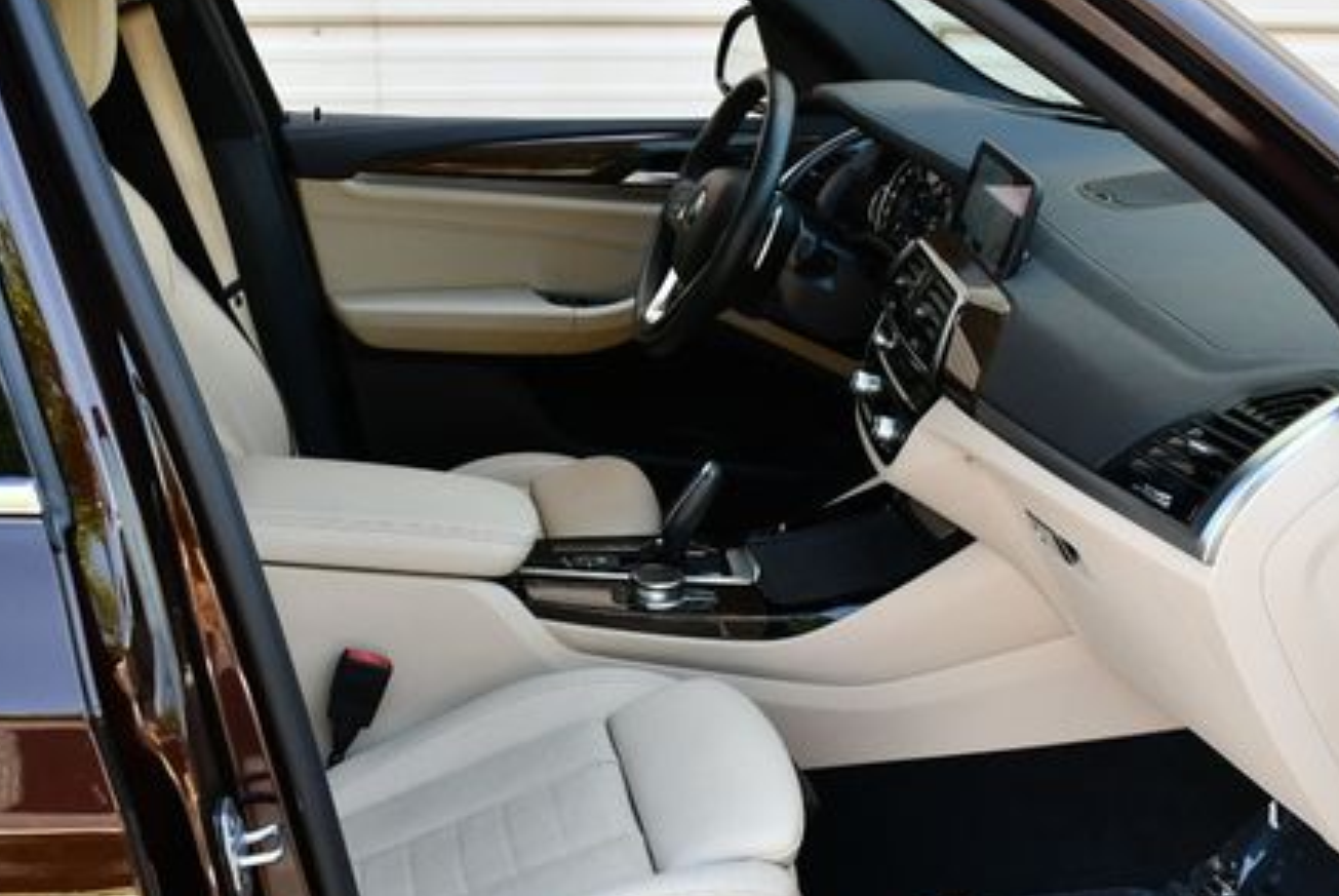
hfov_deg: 37.4
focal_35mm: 53
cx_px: 739
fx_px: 1973
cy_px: 563
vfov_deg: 25.5
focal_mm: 18
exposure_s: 1/250
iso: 400
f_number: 4
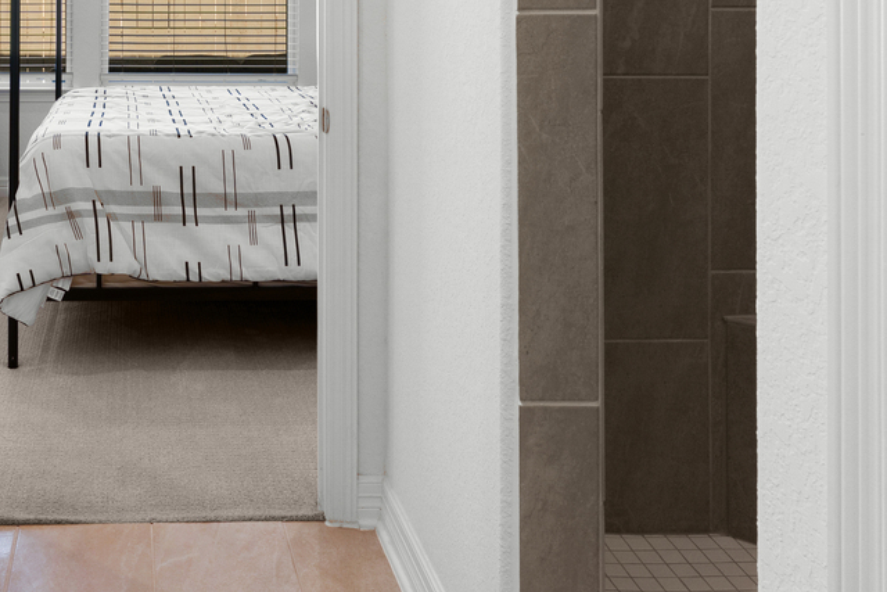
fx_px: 1060
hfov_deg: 43.2
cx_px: 171
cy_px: -25
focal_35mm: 43
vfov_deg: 28.9
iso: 100
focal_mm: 17
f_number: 9
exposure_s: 1/10
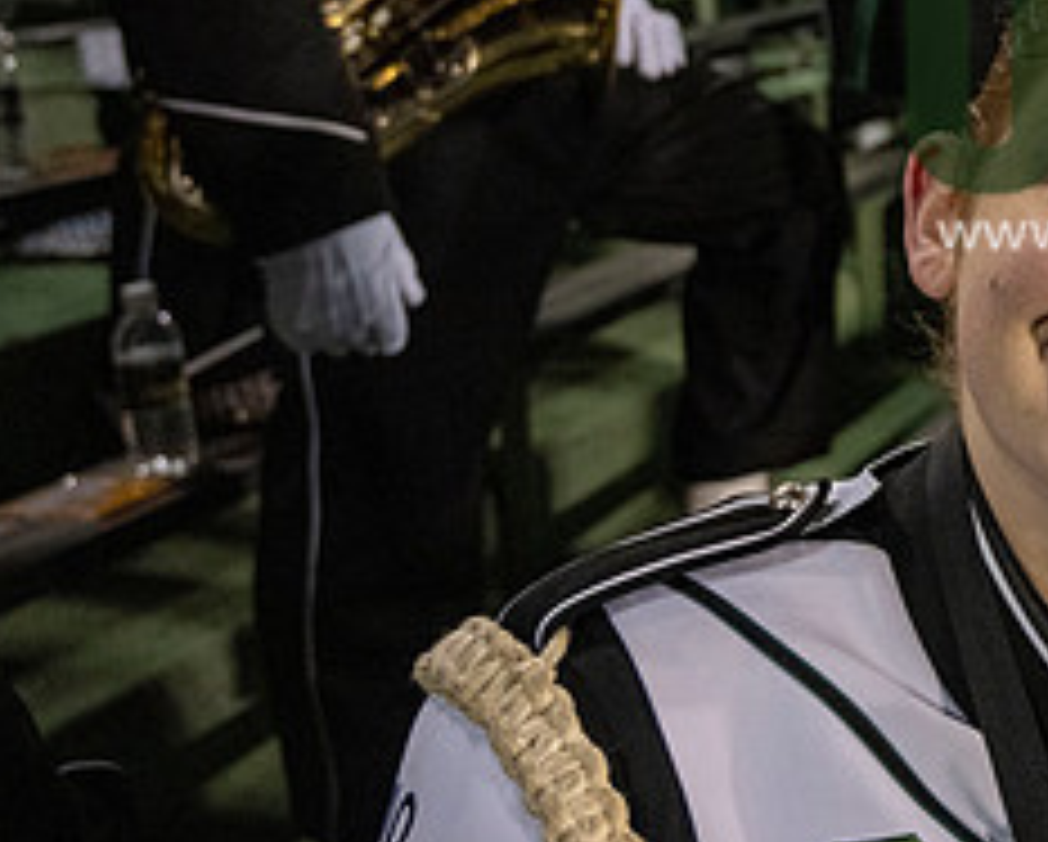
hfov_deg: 29.1
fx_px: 1739
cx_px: 1246
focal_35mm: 56
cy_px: 74
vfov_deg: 26.2
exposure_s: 1/500
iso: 2500
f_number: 4
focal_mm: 24
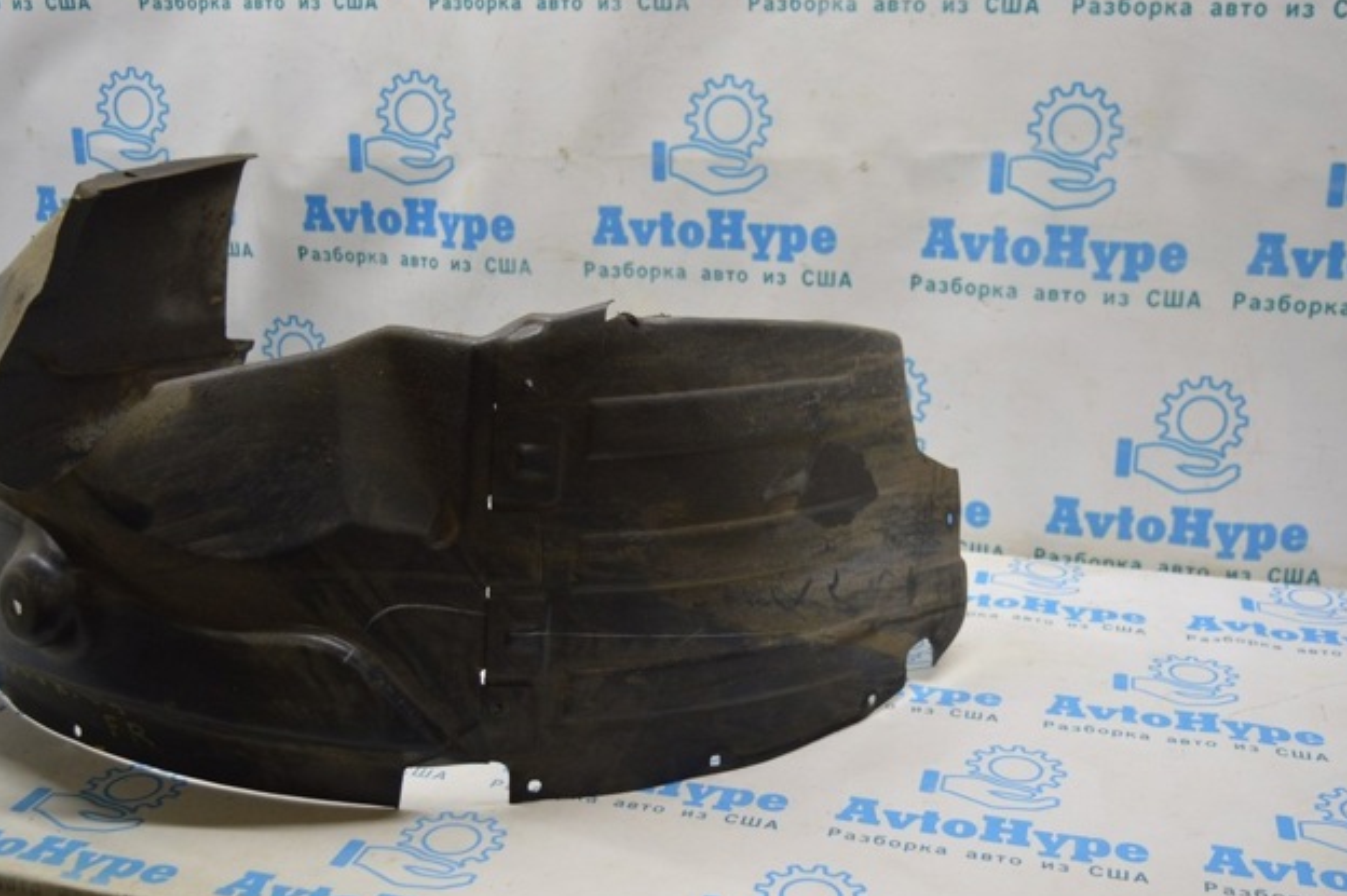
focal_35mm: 42
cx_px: 682
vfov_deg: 32.2
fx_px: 1552
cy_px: 452
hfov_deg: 46.9
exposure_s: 1/60
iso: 640
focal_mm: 27
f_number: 4
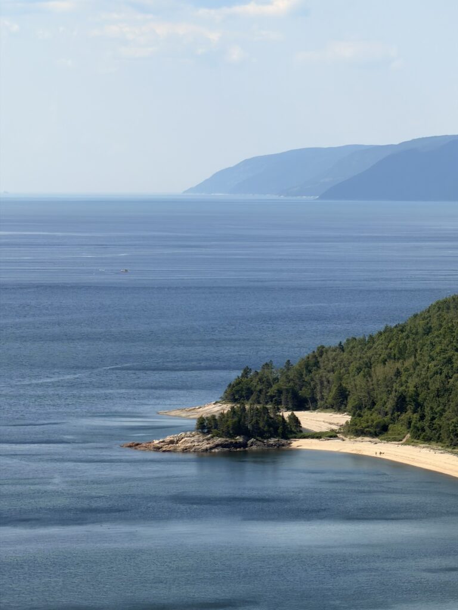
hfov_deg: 7.4
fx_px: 3528
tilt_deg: -1.6
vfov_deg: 9.9
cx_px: 229
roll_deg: -0.9
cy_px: 305
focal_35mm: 200
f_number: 2.8
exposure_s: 1/639
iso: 25
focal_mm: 16.89
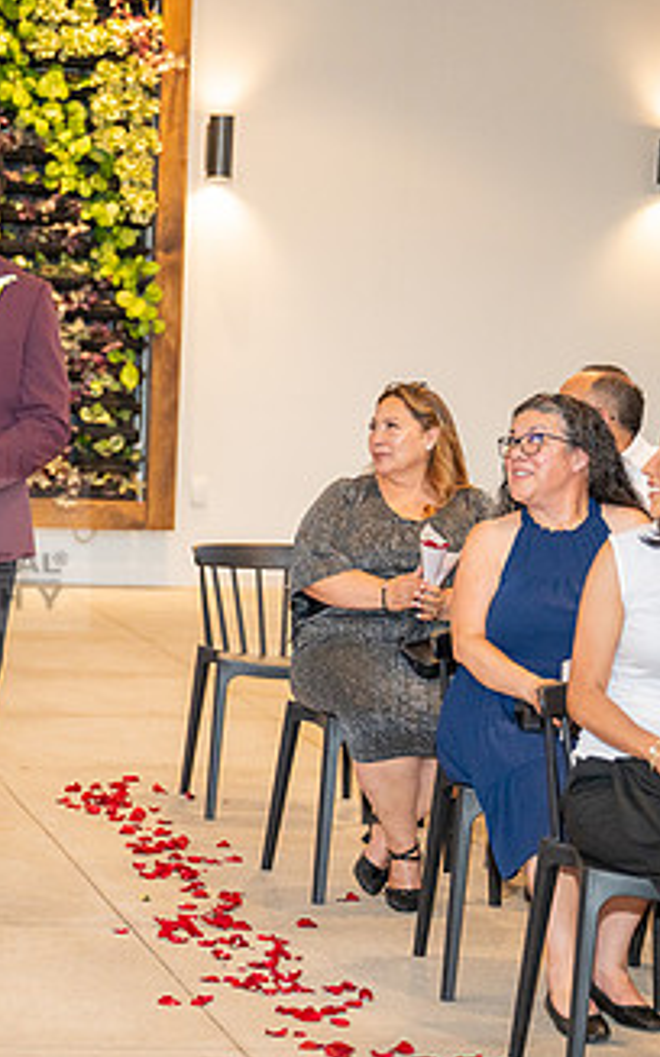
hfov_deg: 12.1
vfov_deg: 19.8
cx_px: -184
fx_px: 3026
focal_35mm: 105
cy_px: 554
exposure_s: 1/200
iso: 1000
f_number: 2.8
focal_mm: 58
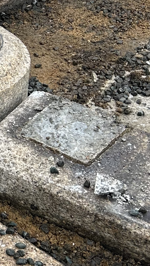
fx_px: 742
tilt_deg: -37.4
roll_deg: +7.9
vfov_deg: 20.3
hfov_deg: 10.1
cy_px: 95
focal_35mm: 105
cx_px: -202
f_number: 1.5
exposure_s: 1/220
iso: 40
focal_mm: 5.7
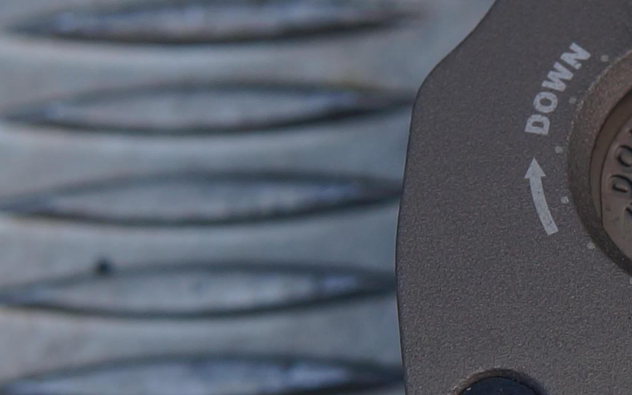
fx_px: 3771
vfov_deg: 6.0
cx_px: 831
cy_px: 227
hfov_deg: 9.4
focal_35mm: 219
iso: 100
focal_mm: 30
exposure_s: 1/160
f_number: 4.5
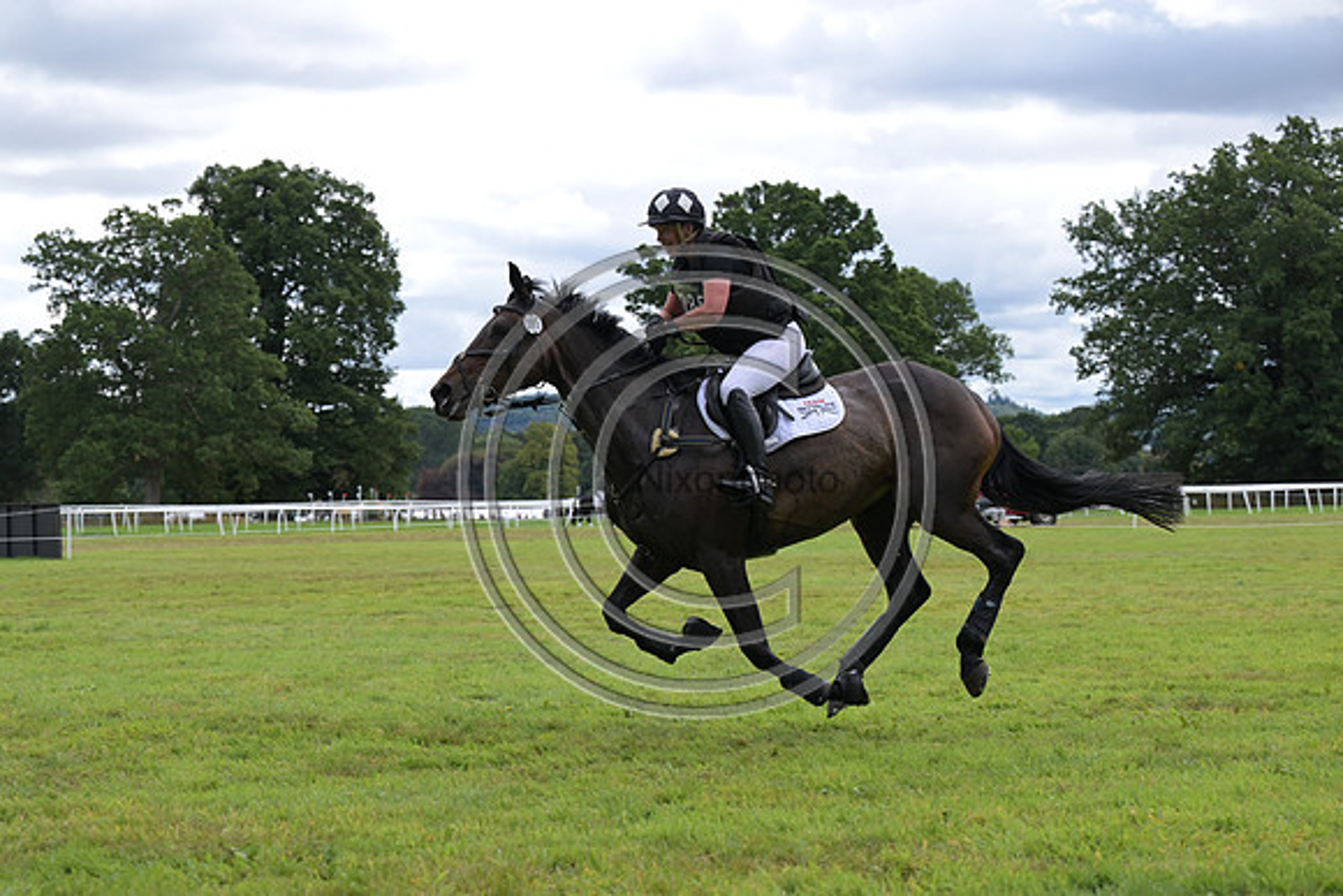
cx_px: 672
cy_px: 448
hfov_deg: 26.3
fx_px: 2873
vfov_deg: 17.7
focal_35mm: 77
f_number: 5.6
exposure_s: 1/1250
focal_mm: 77
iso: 560
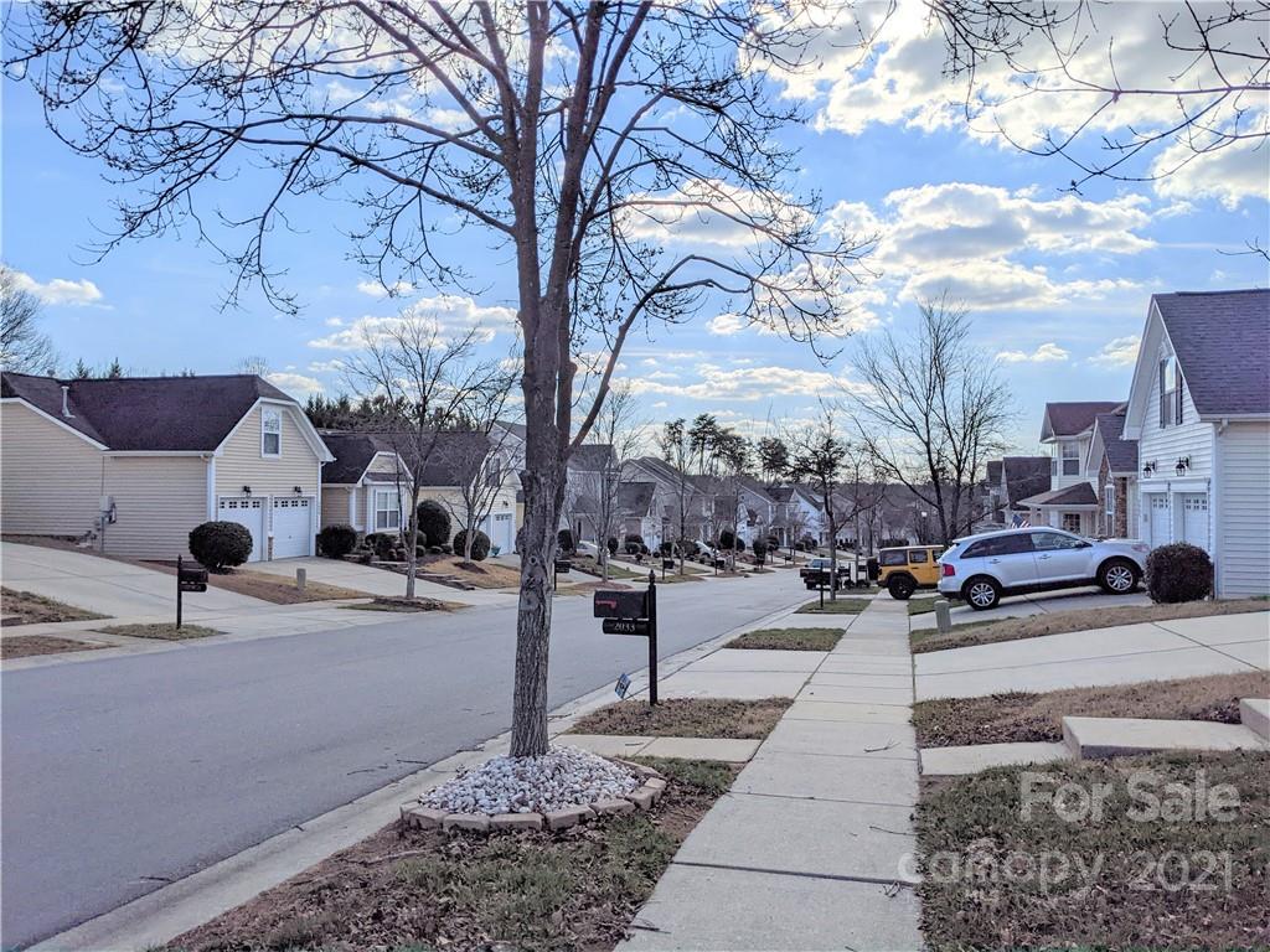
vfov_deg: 51.4
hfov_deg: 65.3
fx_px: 991
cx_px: 635
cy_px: 476
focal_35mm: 27
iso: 78
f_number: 1.73
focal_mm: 4.38
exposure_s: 1/23256
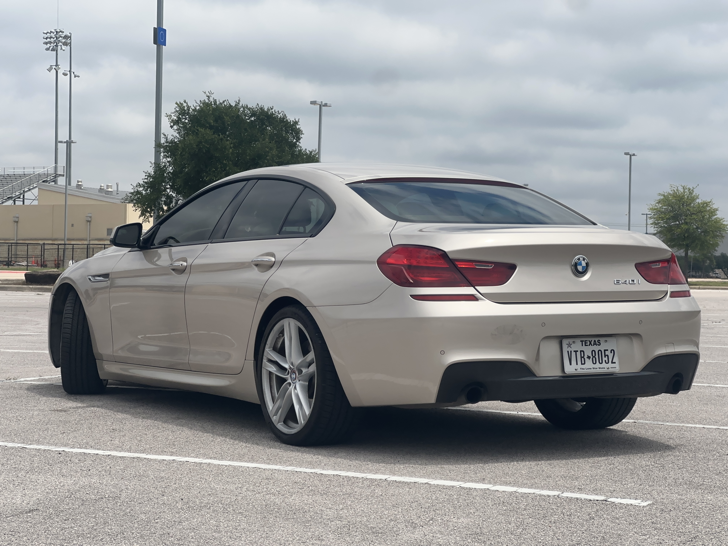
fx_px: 1619
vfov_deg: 19.1
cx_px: 364
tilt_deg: +0.7
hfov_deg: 25.3
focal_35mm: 77
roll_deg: -1.1
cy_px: 273
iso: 32
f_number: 2.8
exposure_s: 1/1410
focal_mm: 9
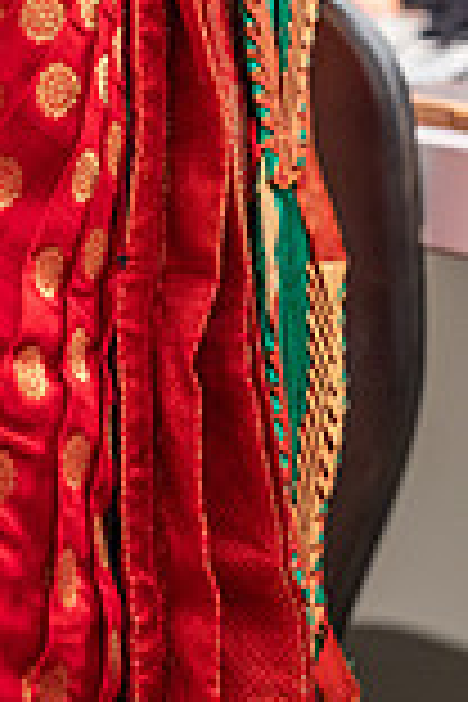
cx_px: -202
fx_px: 2983
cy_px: 216
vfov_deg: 13.4
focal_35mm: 153
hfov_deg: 8.8
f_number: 4.5
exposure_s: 1/200
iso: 2500
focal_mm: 53
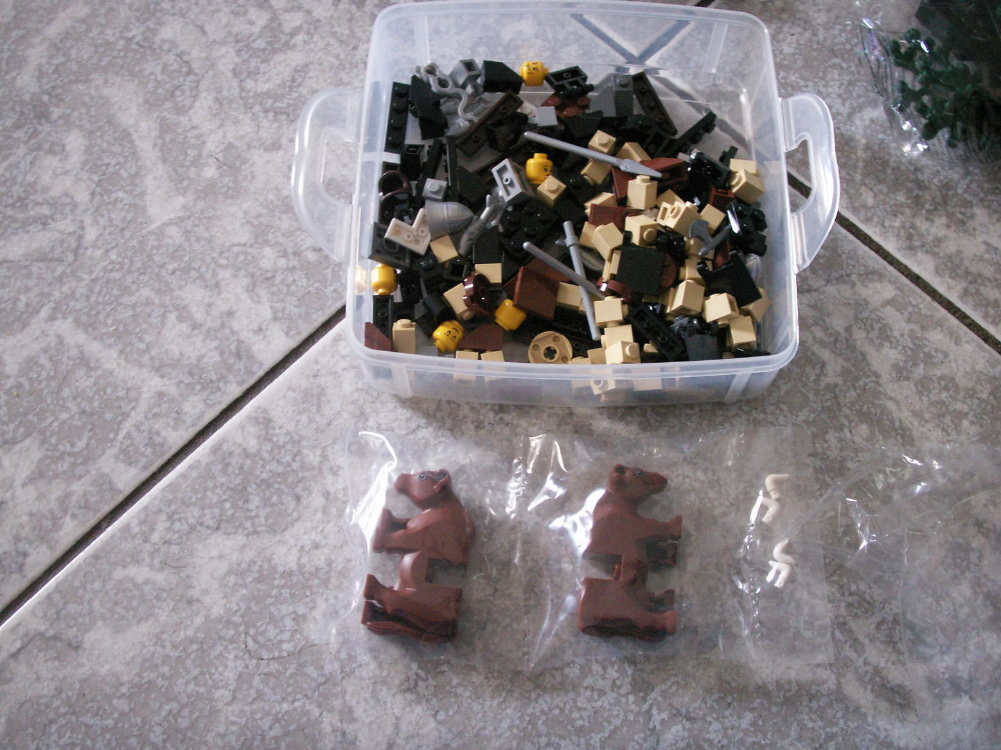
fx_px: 1099
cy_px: 367
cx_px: 513
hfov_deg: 49.0
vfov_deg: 37.7
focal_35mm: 38
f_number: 3.5
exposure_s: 1/10
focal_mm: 7.7
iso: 160
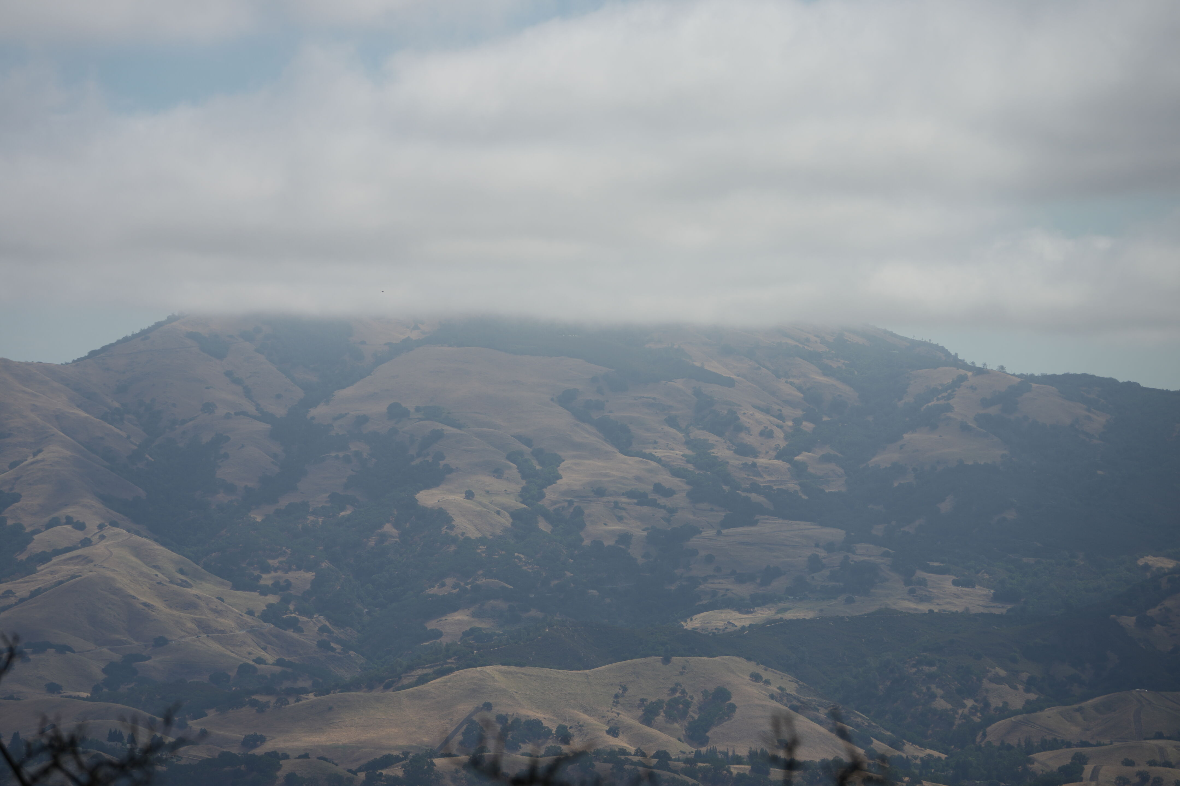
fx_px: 6391
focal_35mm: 195
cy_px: 393
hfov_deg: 10.5
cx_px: 590
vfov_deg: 7.0
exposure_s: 1/800
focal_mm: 195
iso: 100
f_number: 6.3
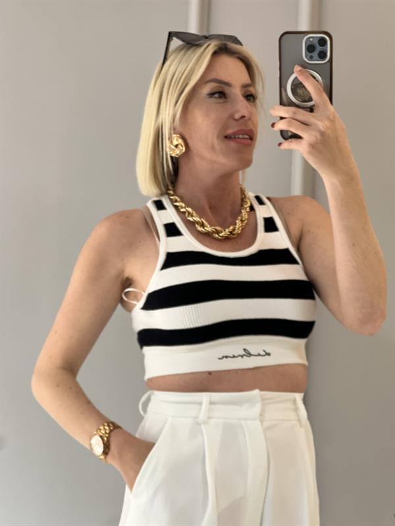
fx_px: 1172
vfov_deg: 25.3
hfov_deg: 19.1
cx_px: 198
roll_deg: +0.2
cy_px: 263
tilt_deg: -26.2
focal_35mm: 77
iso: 160
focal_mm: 9
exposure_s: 1/40
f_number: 2.8
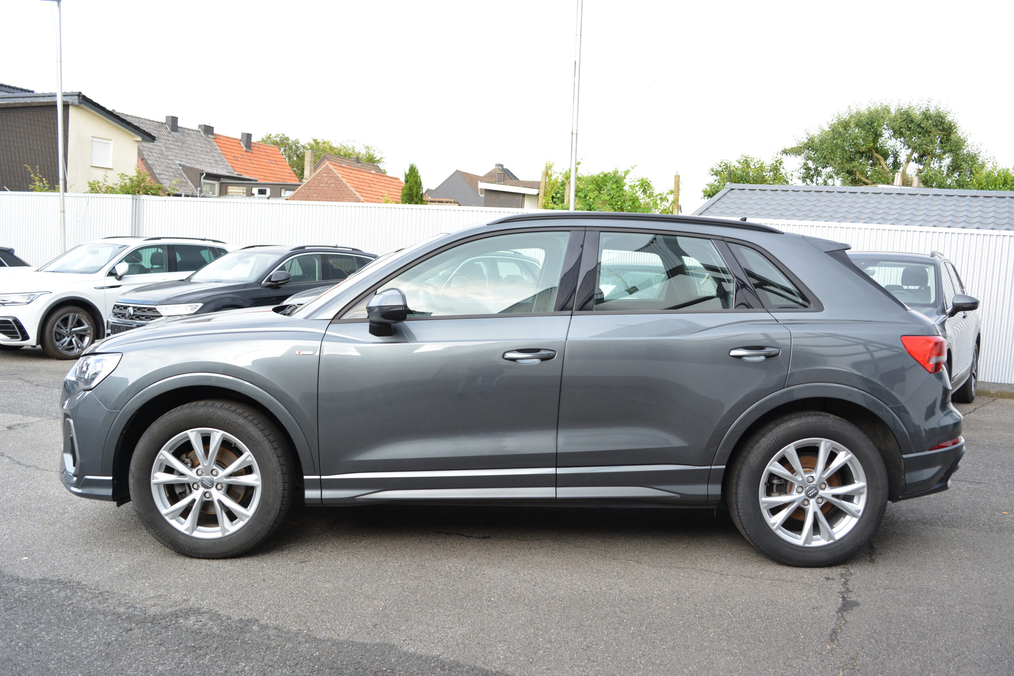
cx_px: 507
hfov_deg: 57.2
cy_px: 338
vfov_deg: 40.0
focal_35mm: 33
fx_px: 929
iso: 320
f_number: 5.6
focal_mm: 22
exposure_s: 1/125
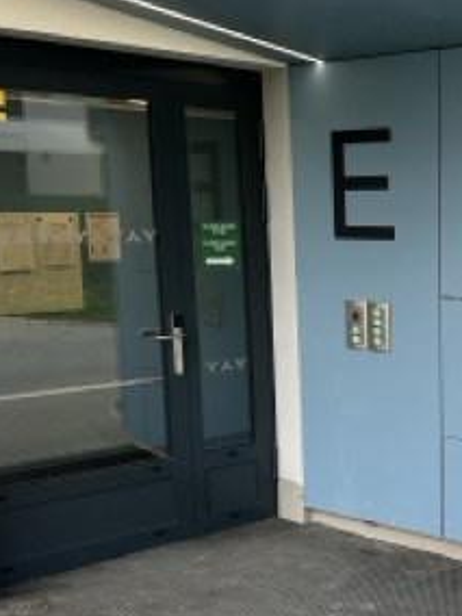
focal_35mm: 54
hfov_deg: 25.2
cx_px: 499
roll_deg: -0.7
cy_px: 397
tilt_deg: -10.1
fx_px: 961
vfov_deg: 35.3
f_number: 1.78
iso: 80
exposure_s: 1/273
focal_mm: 6.86
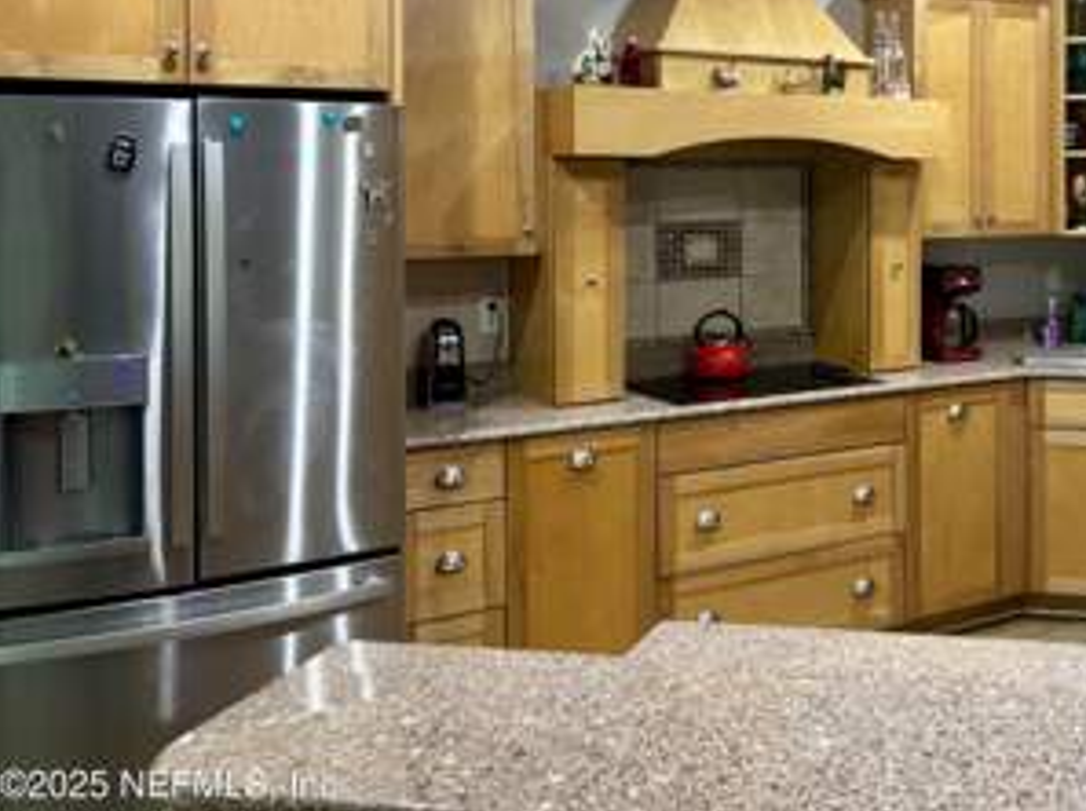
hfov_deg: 42.7
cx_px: 874
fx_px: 1316
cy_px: 184
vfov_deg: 33.5
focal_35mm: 42
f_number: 1.6
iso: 320
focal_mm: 5.96
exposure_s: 1/60
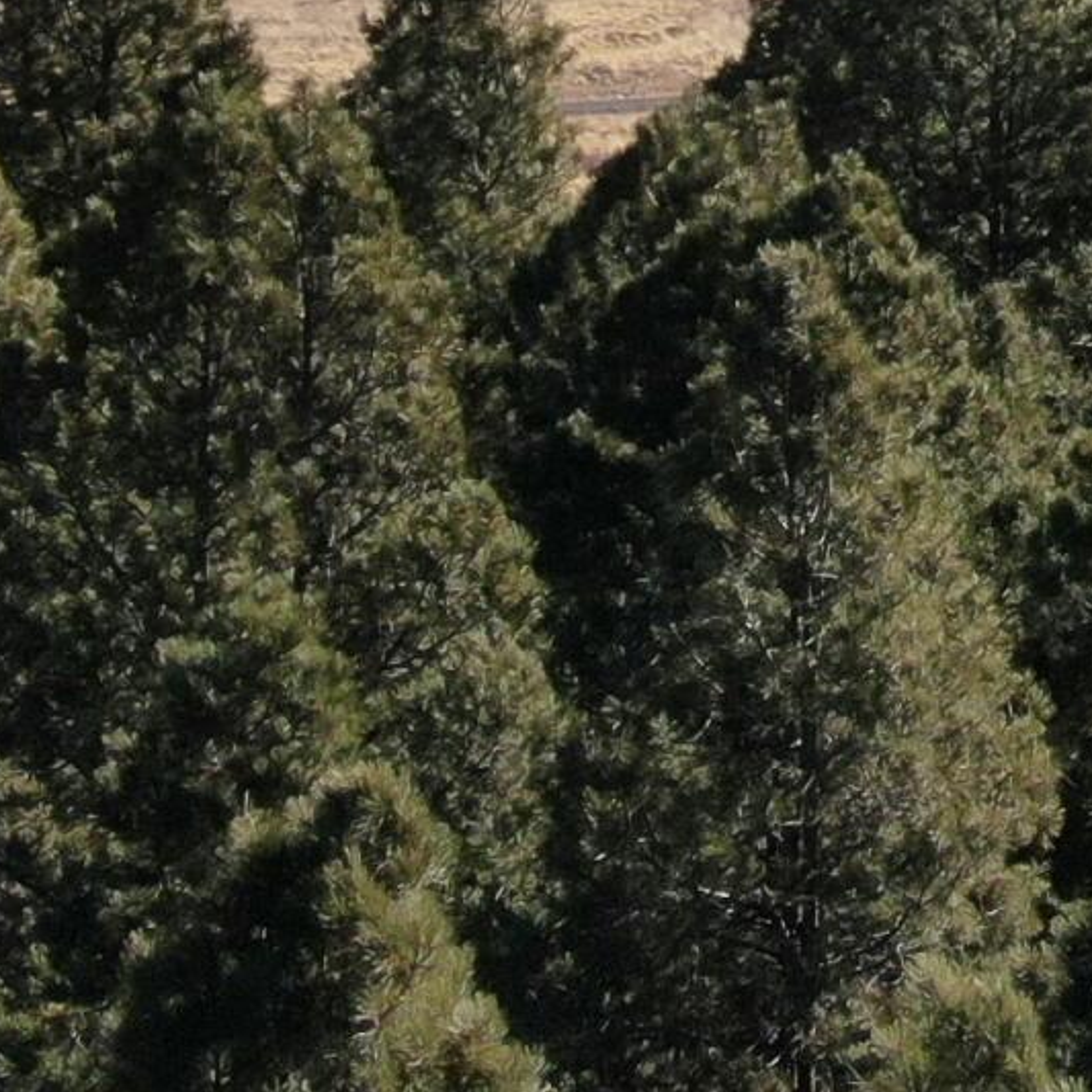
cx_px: 1651
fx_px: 6924
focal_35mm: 194
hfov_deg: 8.8
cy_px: -928
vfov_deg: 8.6
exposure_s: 1/800
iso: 100
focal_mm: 6.77
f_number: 3.4
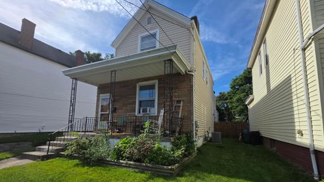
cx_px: 170
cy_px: 112
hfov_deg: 102.9
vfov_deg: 69.7
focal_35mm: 15
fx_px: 129
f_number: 1.9
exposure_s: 1/2327
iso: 40
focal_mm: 2.2
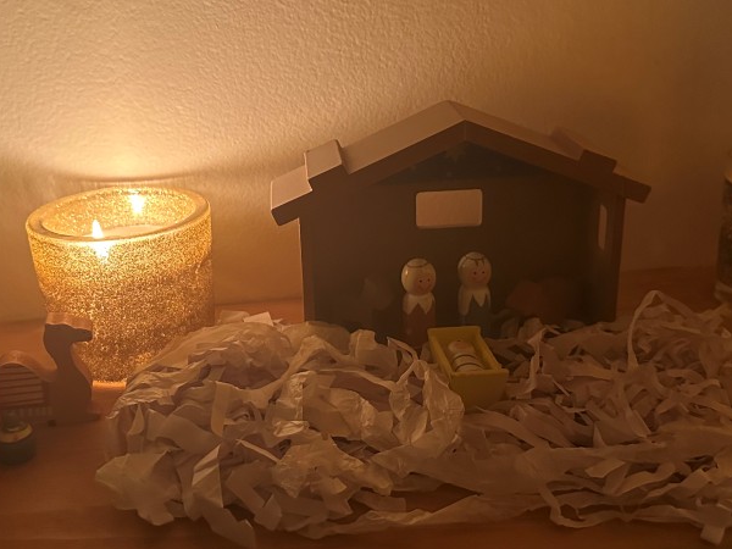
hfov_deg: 46.8
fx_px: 846
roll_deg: +0.9
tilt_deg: -20.0
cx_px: 383
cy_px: 233
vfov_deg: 35.9
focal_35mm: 40
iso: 1000
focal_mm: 6.86
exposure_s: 1/54
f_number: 1.78
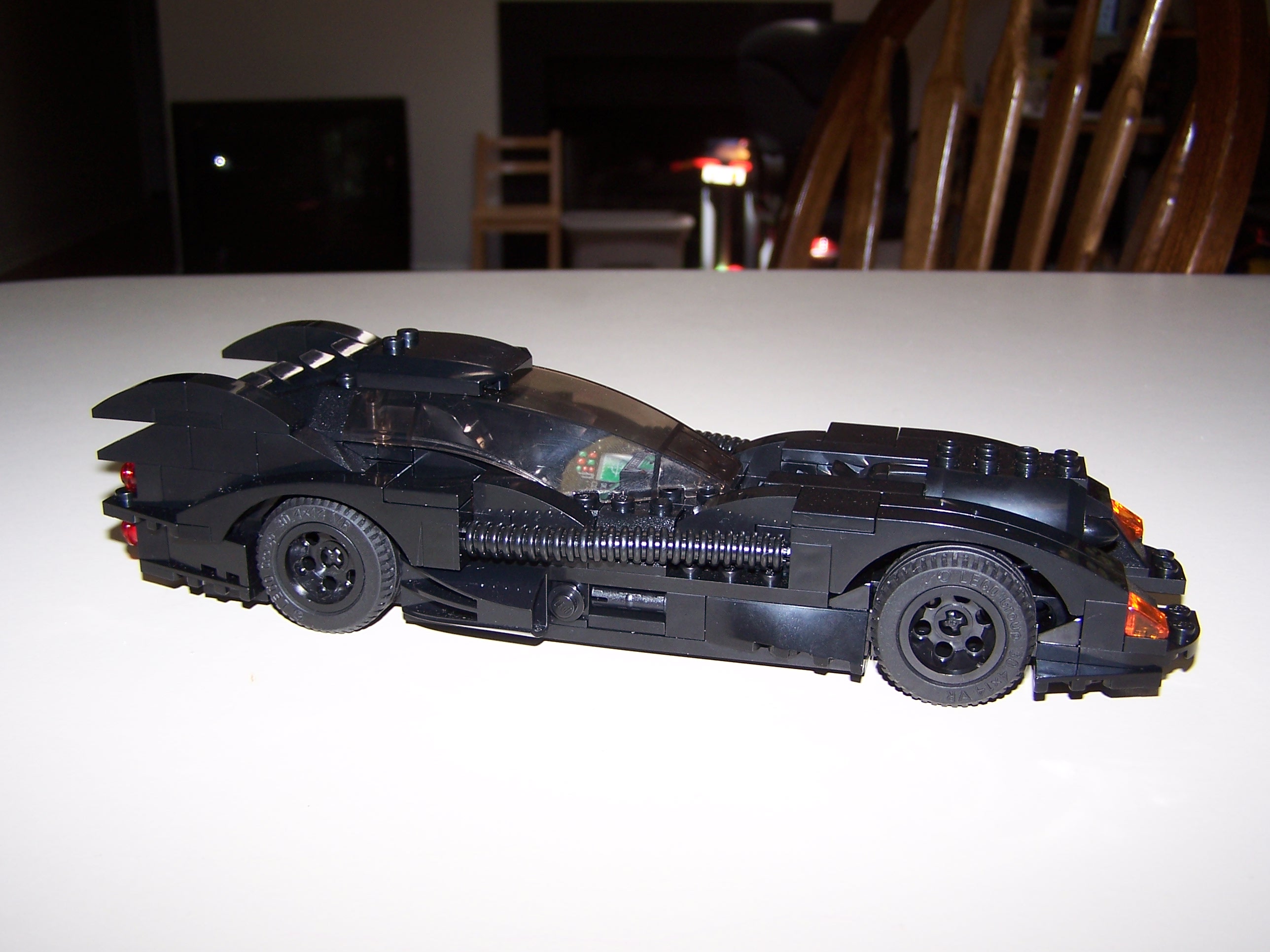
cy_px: 476
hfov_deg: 49.0
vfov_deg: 37.7
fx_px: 1394
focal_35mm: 38
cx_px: 635
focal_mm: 6.3
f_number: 2.8
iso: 80
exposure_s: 1/60
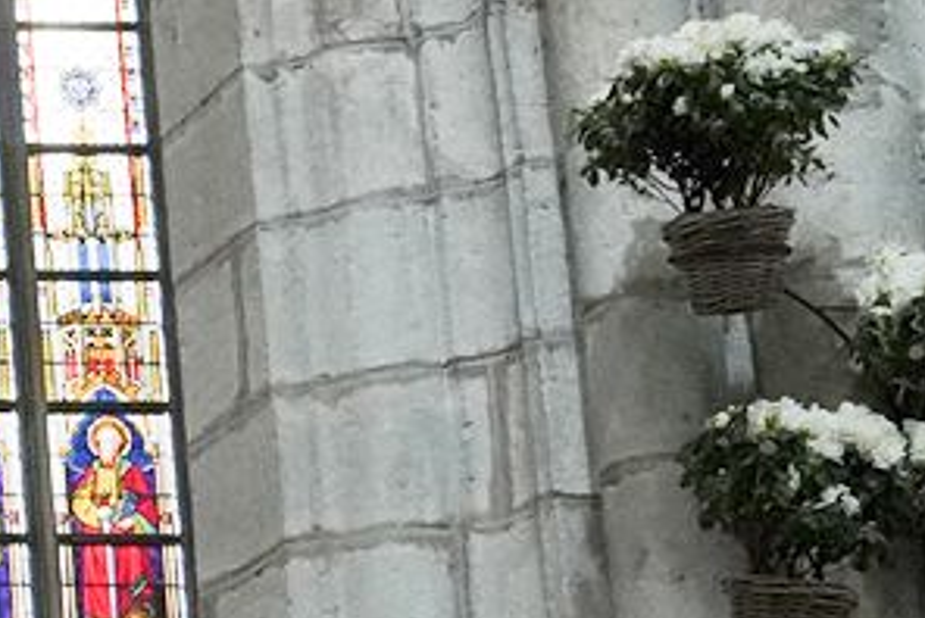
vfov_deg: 8.4
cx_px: -1316
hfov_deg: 10.7
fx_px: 4167
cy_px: 677
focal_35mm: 162
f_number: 11
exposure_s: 1/80
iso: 3200
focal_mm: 24
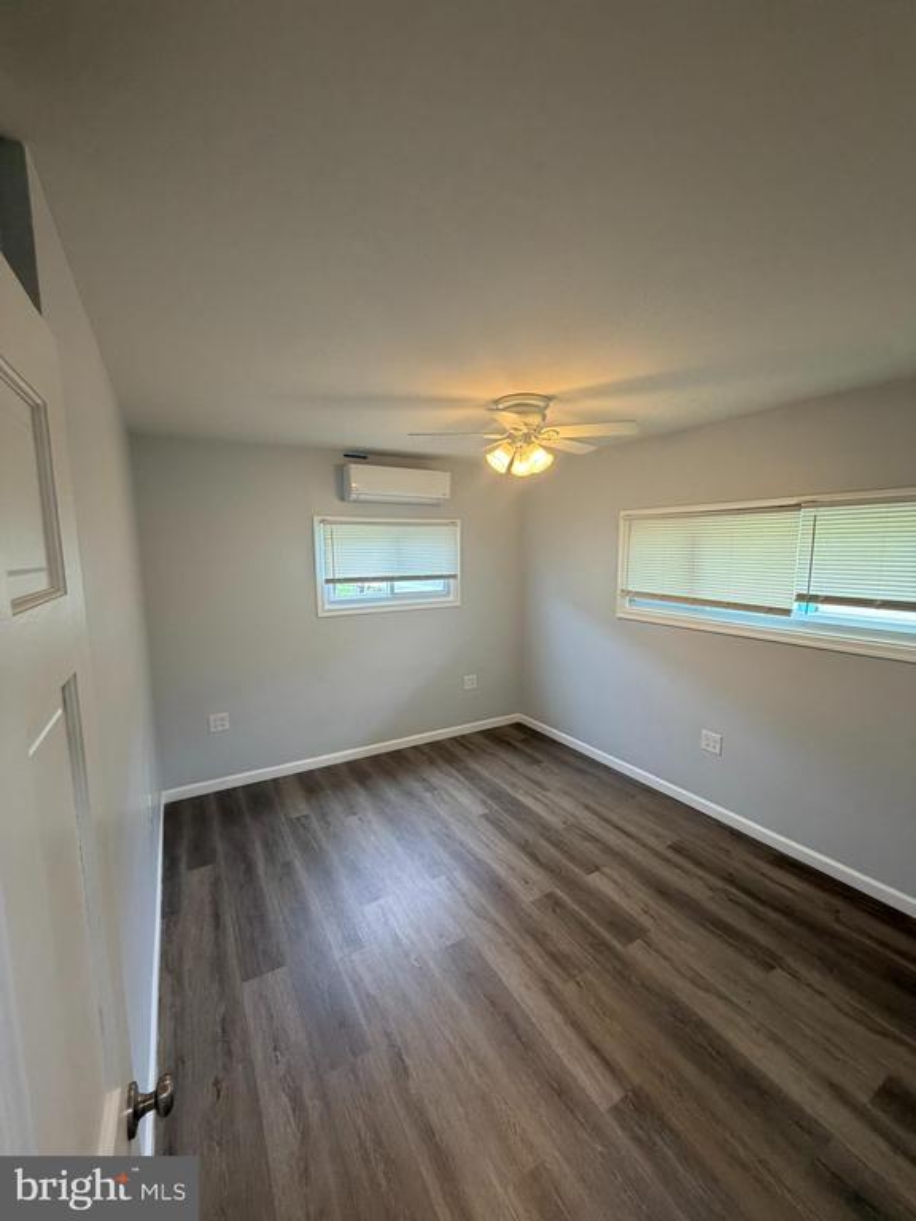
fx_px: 494
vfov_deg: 102.1
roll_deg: -0.4
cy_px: 610
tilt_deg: -7.1
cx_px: 458
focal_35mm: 14
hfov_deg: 85.7
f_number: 2.2
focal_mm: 2.22
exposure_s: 1/120
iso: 200
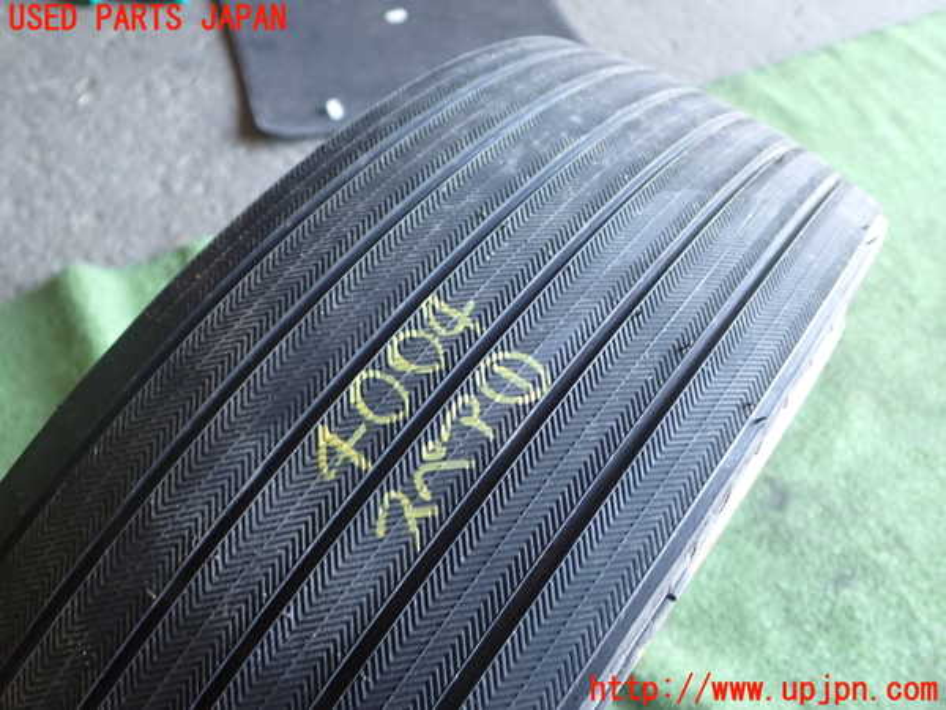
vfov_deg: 44.2
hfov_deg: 56.8
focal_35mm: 32
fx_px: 875
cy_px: 355
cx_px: 473
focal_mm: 5.79
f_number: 2.4
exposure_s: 1/40
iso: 200
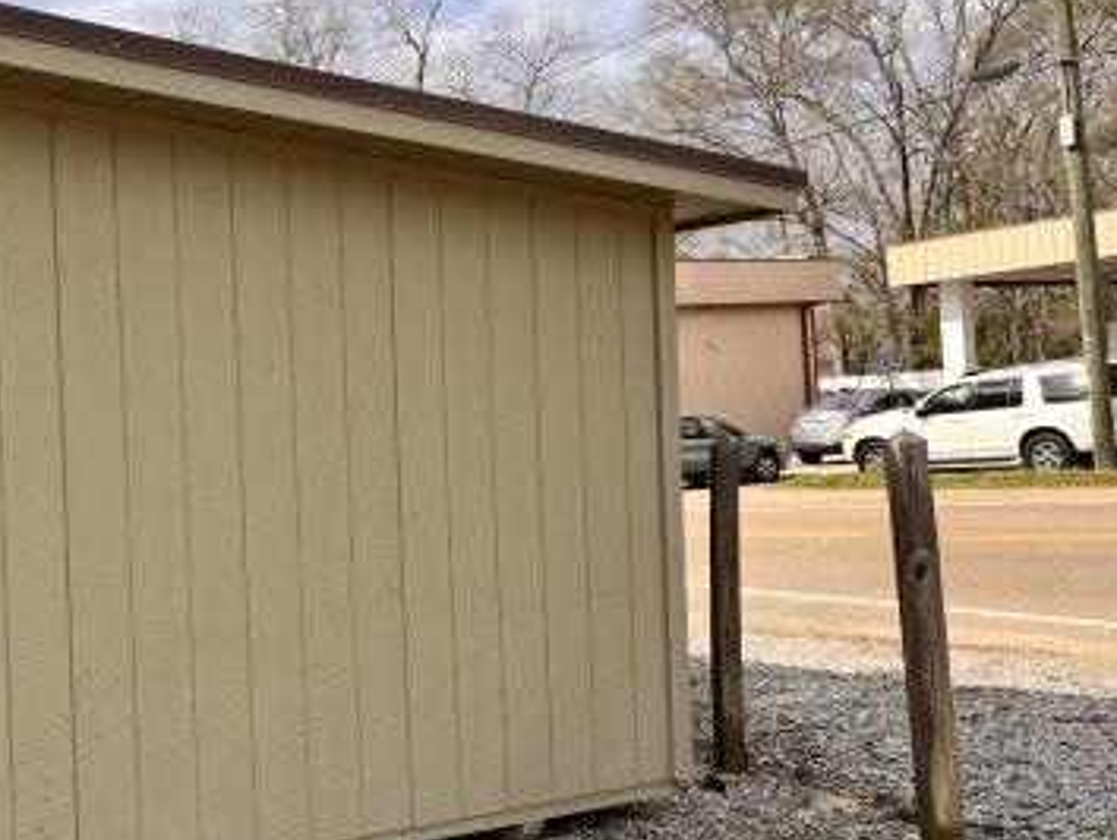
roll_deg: +4.7
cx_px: 120
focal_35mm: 47
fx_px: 1518
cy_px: 436
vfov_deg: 30.9
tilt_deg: +0.6
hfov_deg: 37.8
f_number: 1.6
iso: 50
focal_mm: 5.1
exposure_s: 1/2967
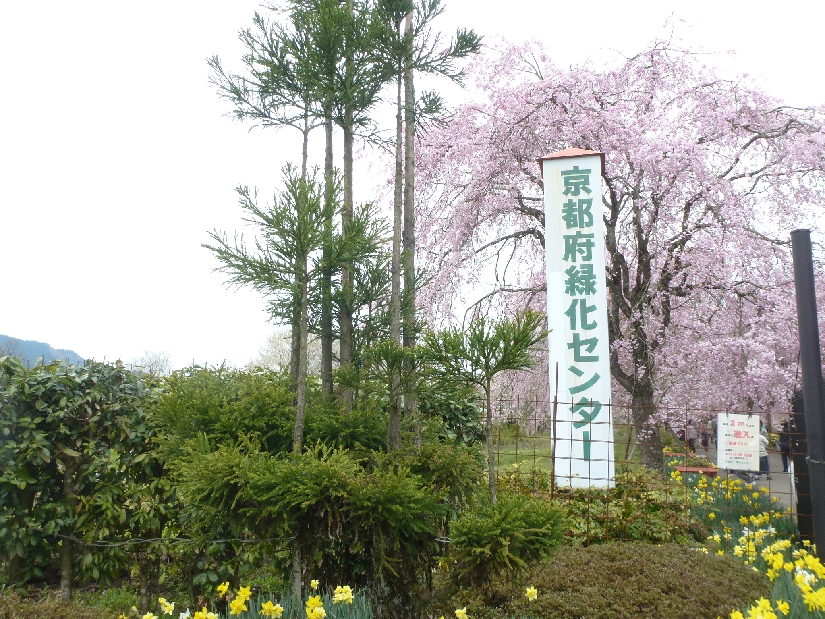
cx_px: 412
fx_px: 715
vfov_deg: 46.8
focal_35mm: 30
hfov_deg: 60.0
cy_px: 310
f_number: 4
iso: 100
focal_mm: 5.4
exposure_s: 1/200
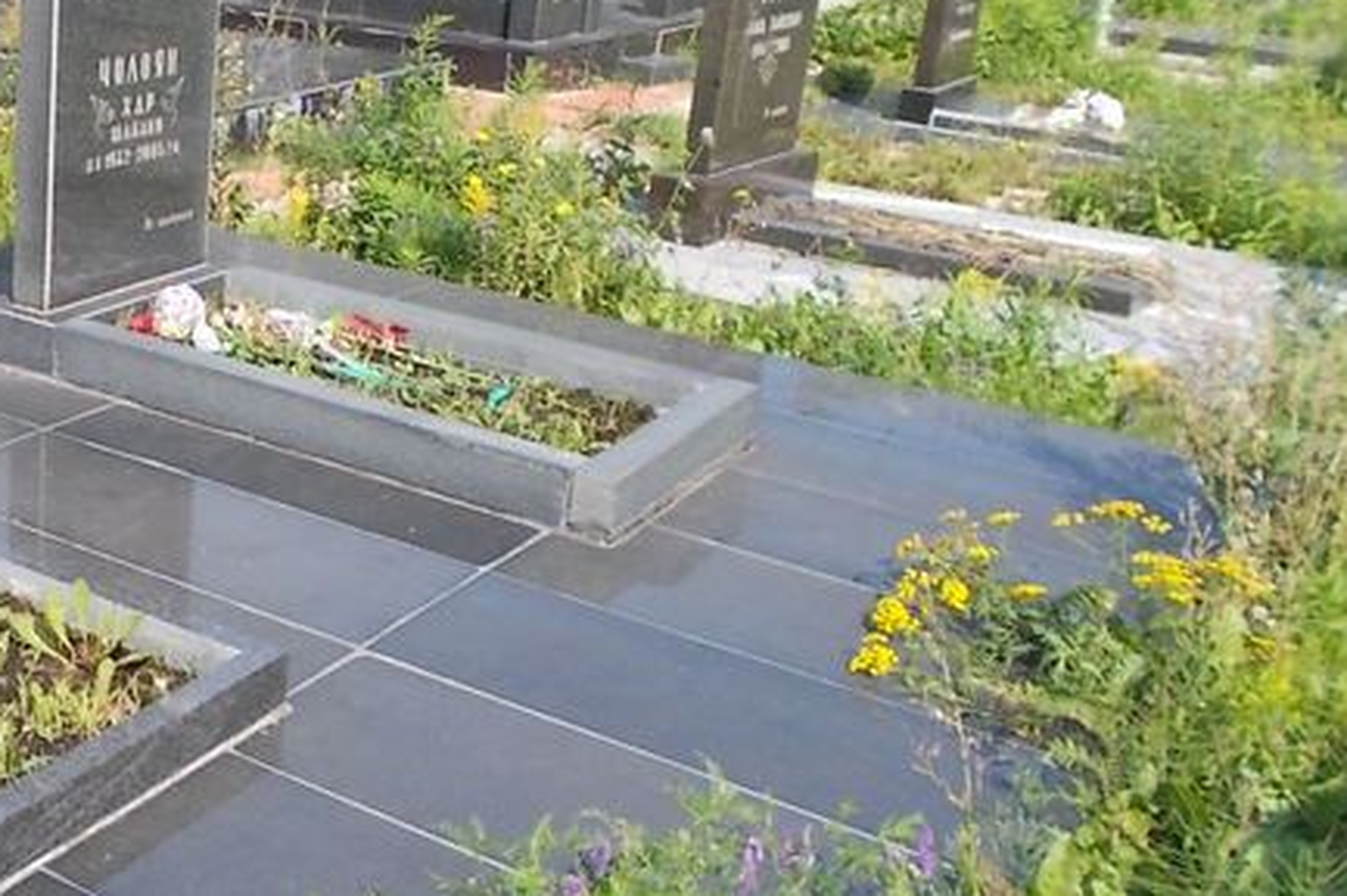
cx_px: 131
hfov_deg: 37.0
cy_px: 364
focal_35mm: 50
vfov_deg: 26.9
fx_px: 1869
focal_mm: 4.6
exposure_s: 1/80
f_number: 8
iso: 80
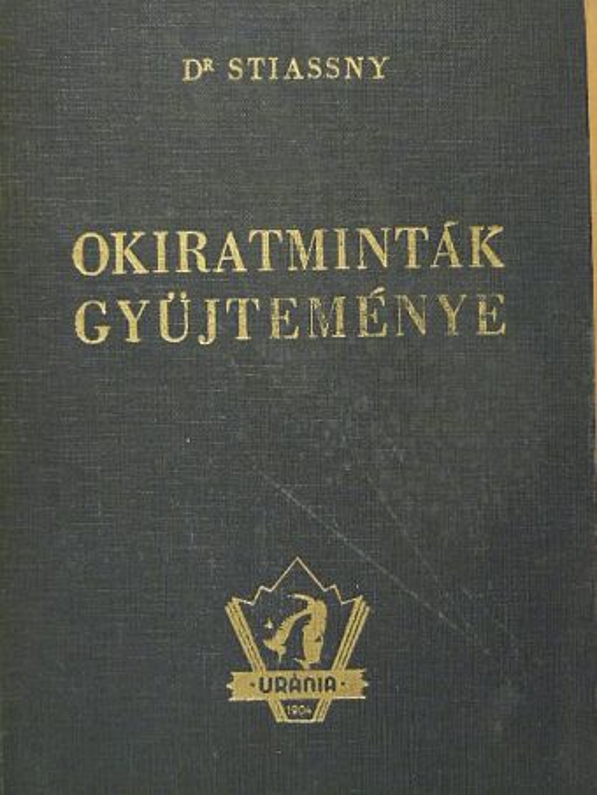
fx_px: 2000
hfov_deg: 17.0
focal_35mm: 87
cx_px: 298
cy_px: 398
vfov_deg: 22.5
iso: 200
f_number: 3.5
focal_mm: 14.6
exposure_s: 1/16
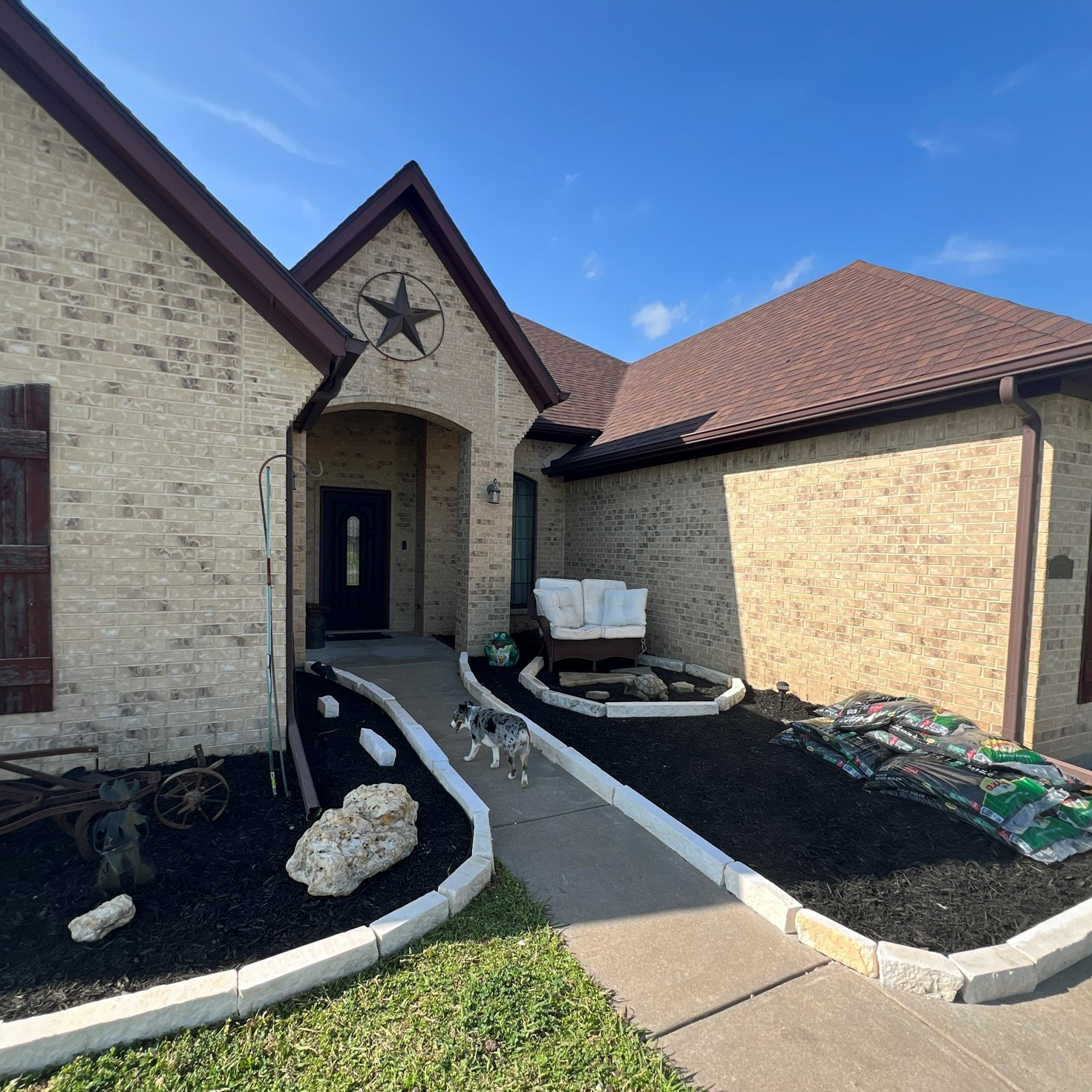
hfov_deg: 87.4
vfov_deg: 87.3
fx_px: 571
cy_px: 586
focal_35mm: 16
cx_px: 534
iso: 32
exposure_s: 1/589
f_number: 1.8
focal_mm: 1.57
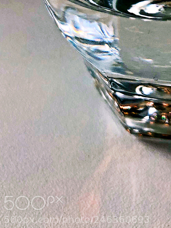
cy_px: -8
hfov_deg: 22.7
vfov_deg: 28.9
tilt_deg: -45.4
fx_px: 408
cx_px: 174
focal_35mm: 62
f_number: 1.8
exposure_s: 1/50
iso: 32
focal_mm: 4
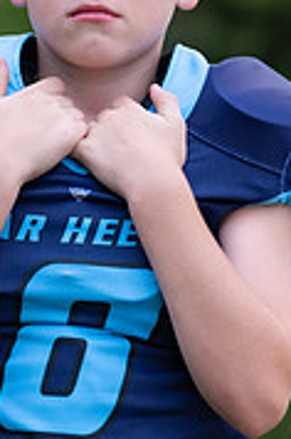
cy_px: 150
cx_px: 63
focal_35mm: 519
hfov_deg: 2.6
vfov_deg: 4.0
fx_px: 6317
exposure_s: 1/320
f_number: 2.8
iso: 640
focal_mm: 151
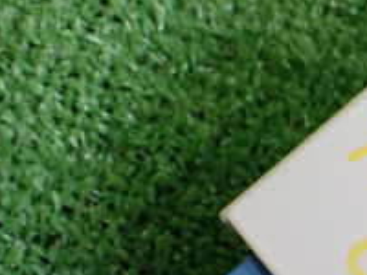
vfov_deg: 16.2
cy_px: 236
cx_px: 532
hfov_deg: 19.3
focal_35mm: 90
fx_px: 954
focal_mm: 5.4
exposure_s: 1/125
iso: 640
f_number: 2.3
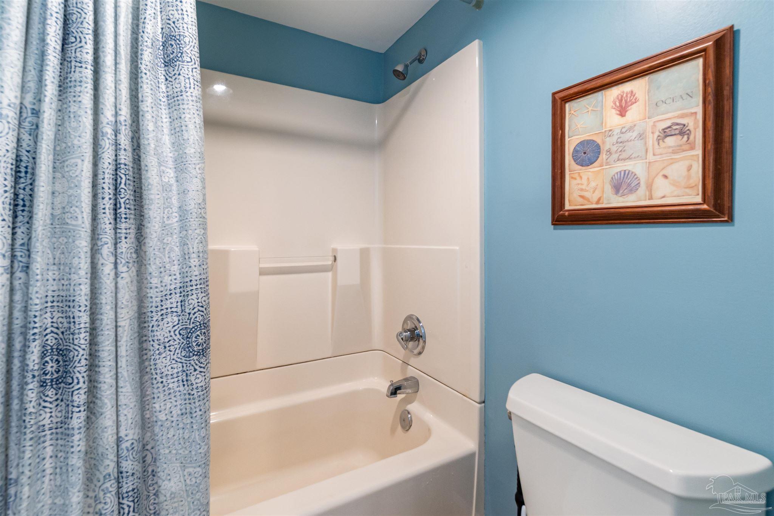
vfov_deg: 77.3
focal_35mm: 15
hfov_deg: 100.4
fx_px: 322
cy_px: 258
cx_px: 387
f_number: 9
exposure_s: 1/4
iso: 500
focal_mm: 10
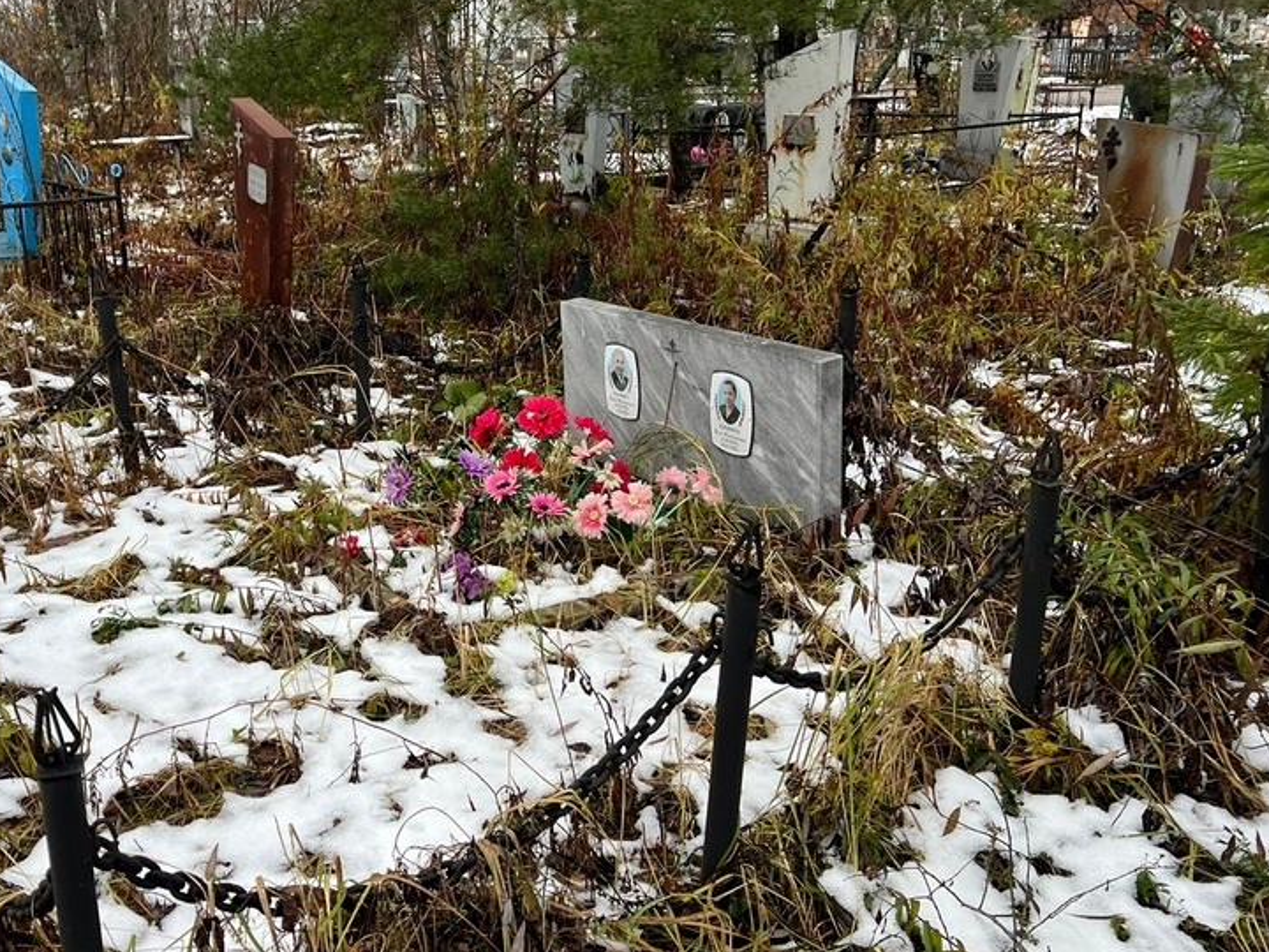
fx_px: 1356
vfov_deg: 38.7
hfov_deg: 49.3
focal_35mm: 37
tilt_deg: -19.7
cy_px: 487
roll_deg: -0.6
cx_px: 432
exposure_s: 1/195
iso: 40
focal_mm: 5.7
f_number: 1.5
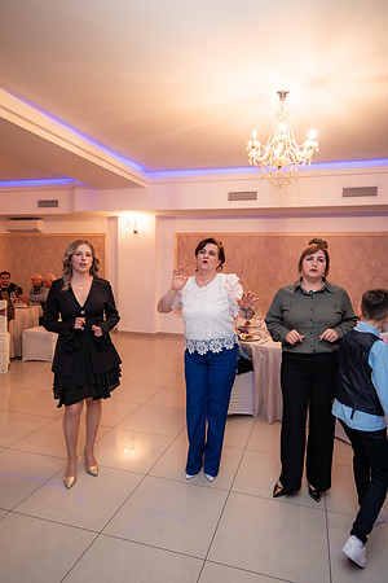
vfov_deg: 78.6
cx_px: 194
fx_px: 356
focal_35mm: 22
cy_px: 292
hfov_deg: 57.2
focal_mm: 22
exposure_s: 1/200
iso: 1600
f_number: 2.8
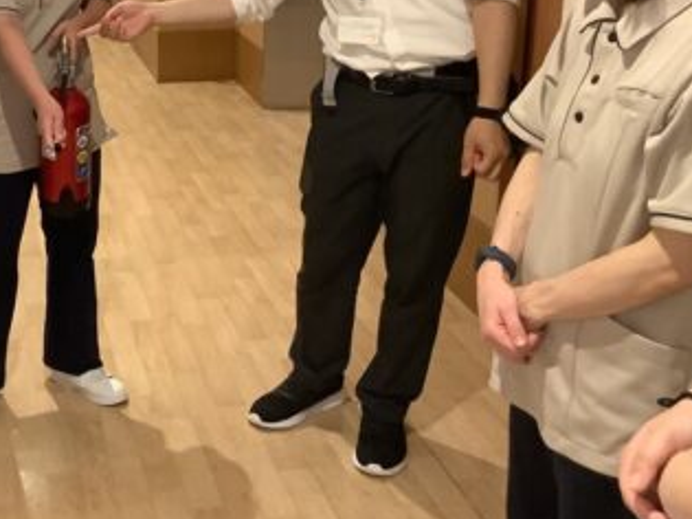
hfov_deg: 31.0
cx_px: 51
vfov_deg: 24.4
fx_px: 1179
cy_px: 108
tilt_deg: -14.1
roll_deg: +1.2
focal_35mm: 59
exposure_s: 1/60
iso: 320
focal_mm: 3.3
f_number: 2.4
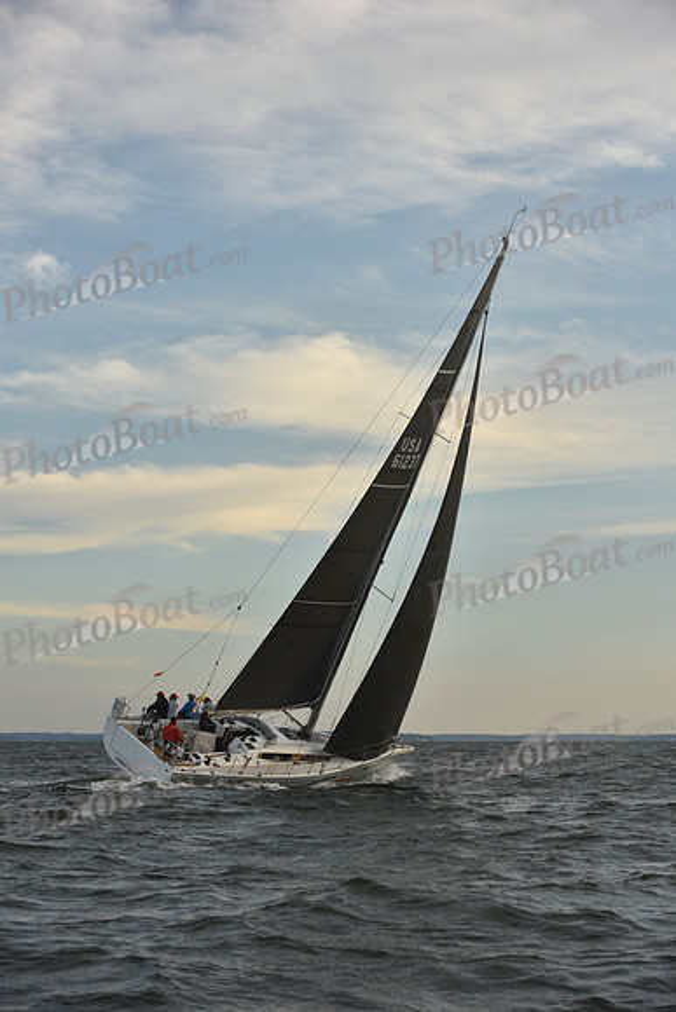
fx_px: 1970
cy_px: 506
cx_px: 338
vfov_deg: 28.8
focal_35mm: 70
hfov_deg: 19.5
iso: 250
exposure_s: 1/1000
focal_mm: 70
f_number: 5.6
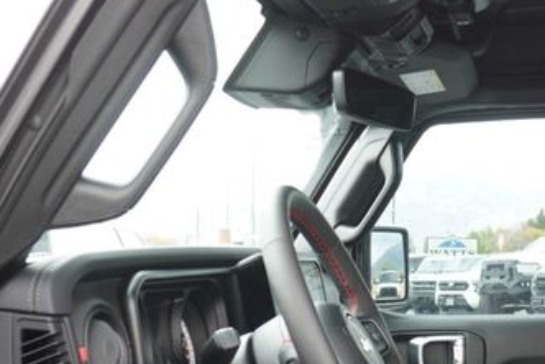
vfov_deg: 17.2
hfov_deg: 26.9
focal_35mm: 74
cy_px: 490
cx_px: 410
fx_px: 1121
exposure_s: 1/60
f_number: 4
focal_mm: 16
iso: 160
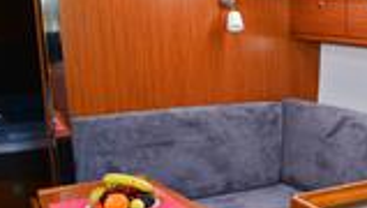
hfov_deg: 27.2
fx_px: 653
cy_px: 143
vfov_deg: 18.0
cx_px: 456
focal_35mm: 67
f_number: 4.5
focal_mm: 17
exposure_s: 1/100
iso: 640
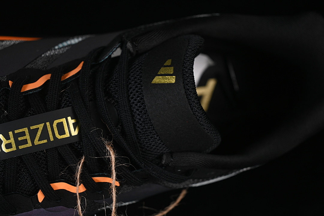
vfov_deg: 18.2
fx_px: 675
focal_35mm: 75
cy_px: 108
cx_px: 162
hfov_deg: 27.0
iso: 160
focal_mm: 50
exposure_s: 1/60
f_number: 6.3
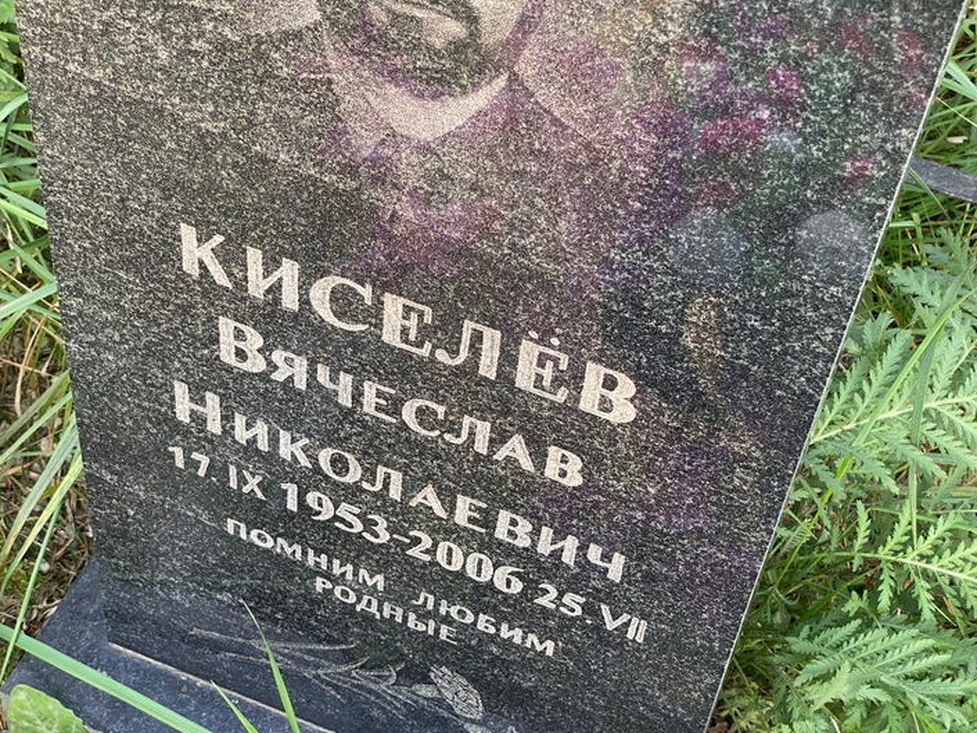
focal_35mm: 59
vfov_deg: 24.8
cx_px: 432
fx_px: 1665
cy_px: 377
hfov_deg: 32.7
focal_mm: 6
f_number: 2
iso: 80
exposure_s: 1/121
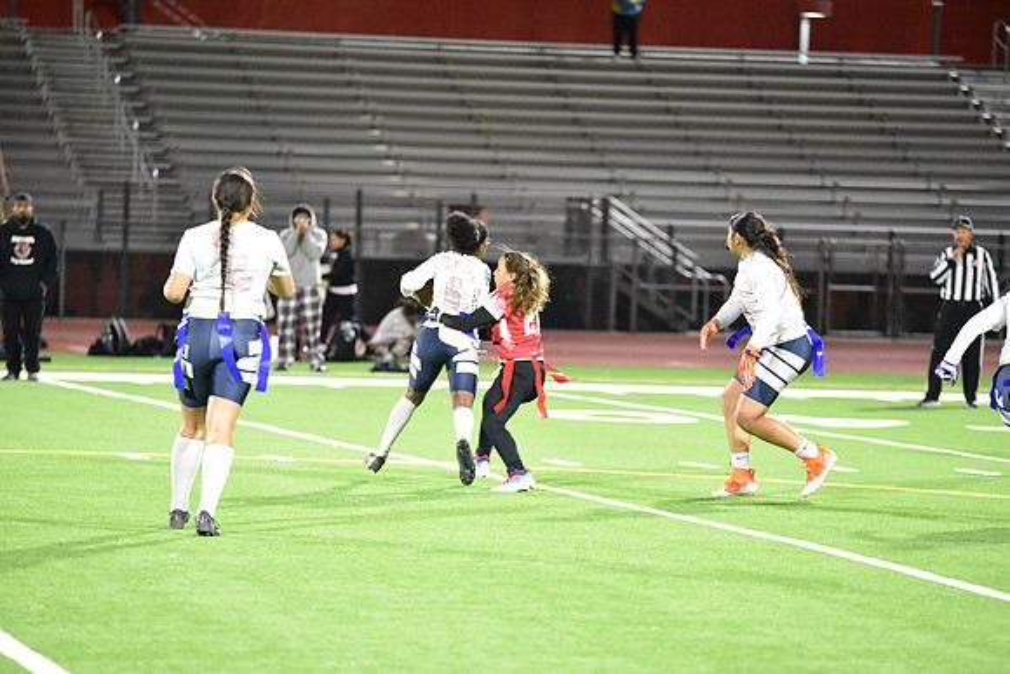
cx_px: 505
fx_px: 5051
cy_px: 337
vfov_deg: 7.6
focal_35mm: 180
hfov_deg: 11.4
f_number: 2.8
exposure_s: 1/500
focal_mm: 180
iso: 12800
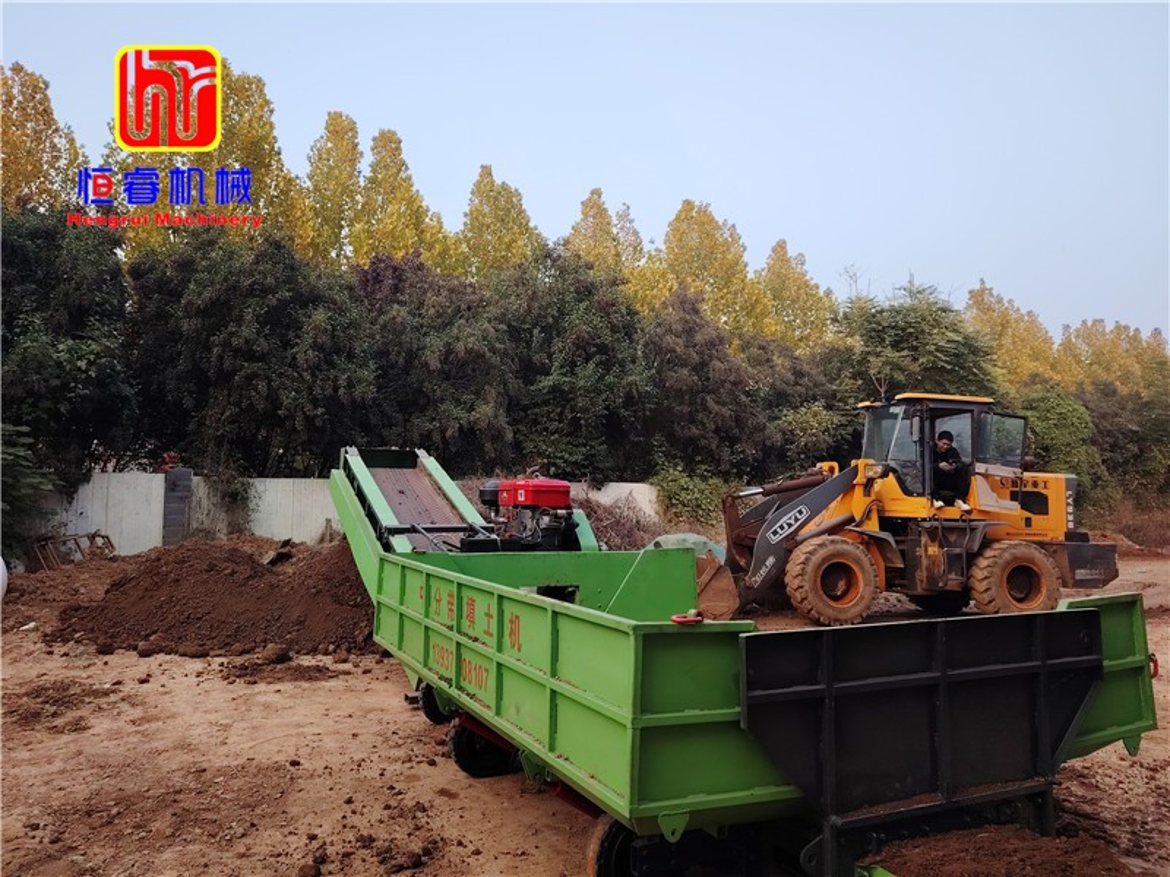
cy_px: 438
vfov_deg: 56.8
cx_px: 585
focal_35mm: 24
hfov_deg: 71.6
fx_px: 811
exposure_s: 1/107
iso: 100
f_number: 1.75
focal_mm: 5.25
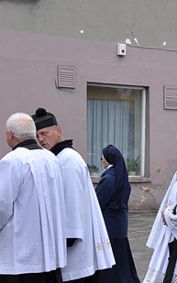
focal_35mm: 126
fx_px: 973
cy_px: 229
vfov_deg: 16.4
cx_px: 271
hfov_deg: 10.0
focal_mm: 30
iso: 320
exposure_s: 1/320
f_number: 10
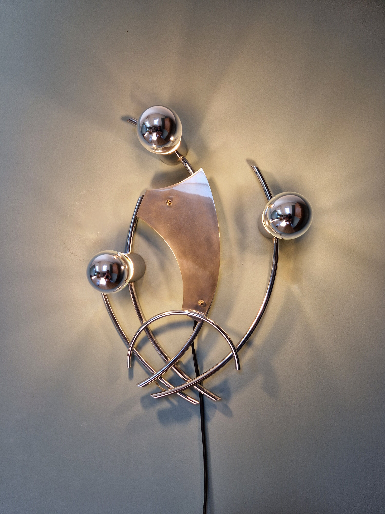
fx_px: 341
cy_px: 257
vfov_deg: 73.9
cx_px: 192
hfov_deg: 58.9
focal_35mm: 23
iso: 50
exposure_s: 1/182
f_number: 1.8
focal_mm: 5.4
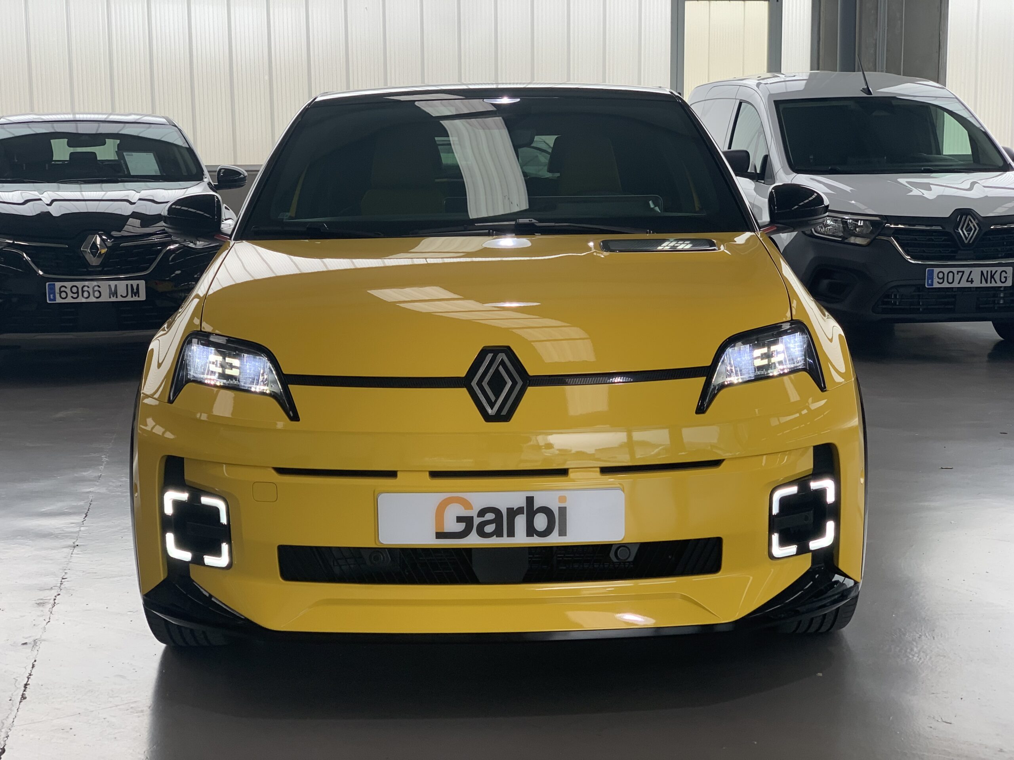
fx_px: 1523
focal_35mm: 52
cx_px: 507
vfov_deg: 28.0
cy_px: 380
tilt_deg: -7.7
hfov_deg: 36.8
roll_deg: +0.6
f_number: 2.4
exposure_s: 1/98
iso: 32
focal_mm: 6
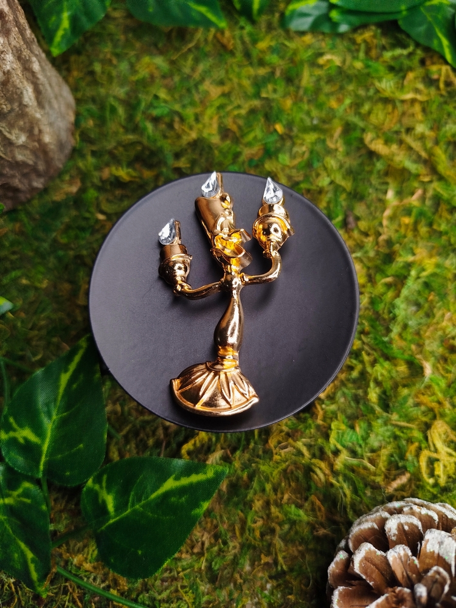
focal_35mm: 24
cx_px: 228
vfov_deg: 71.6
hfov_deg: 56.8
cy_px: 304
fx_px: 422
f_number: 1.7
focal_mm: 5.31
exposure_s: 1/50
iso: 100
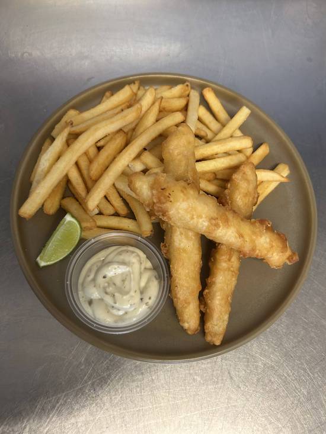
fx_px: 326
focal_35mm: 26
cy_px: 217
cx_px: 163
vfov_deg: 67.3
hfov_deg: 53.1
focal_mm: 5.7
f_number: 1.5
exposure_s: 1/50
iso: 125
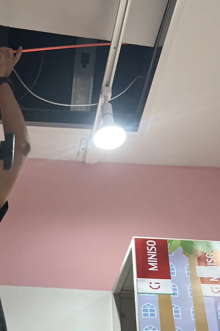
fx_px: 587
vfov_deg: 30.4
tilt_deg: +28.8
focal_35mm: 64
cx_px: 25
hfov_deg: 20.8
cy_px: 278
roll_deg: -3.8
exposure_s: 1/120
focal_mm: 5.7
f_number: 1.5
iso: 100
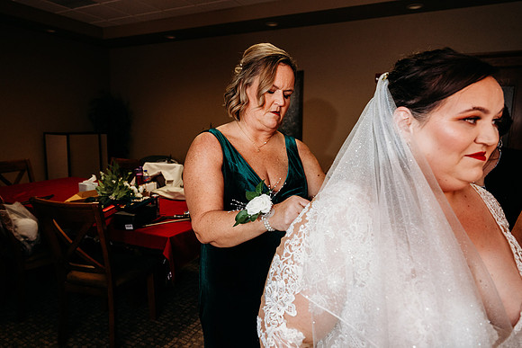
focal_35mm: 24
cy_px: 174
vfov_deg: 53.2
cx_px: 261
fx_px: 348
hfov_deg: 73.7
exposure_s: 1/200
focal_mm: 24
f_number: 4.5
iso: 1250
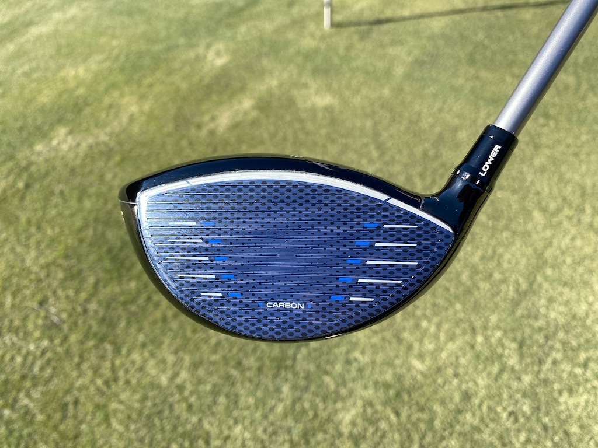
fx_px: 449
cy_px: 224
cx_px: 299
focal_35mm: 26
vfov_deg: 53.1
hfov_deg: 67.3
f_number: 1.8
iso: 32
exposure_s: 1/788
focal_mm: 4.25
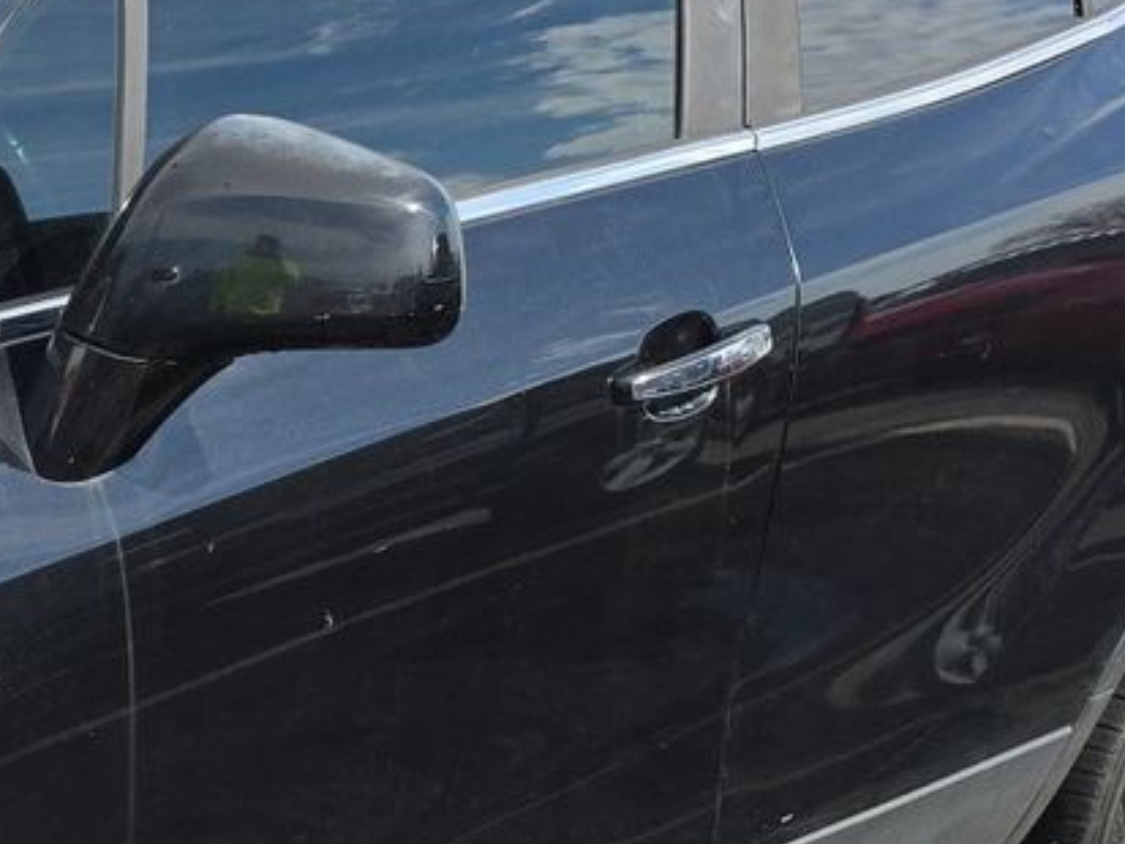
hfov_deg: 19.8
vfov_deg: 16.5
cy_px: 683
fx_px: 2893
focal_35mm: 89
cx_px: -433
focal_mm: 6.5
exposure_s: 1/5151
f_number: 1.4
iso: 64
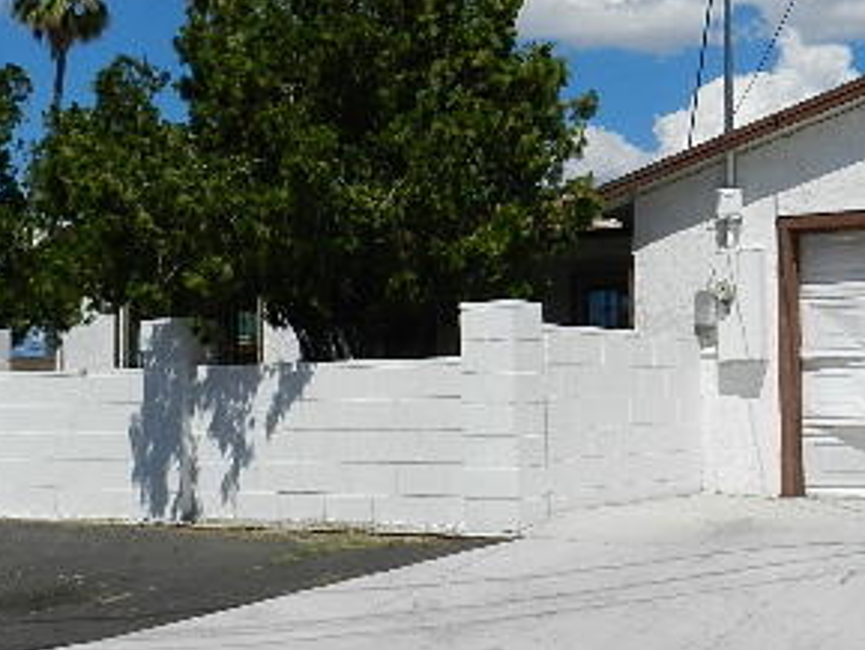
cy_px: 326
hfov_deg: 31.2
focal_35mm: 62
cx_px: 461
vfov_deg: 23.7
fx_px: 1550
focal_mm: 5
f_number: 6.3
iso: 160
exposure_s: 1/1250
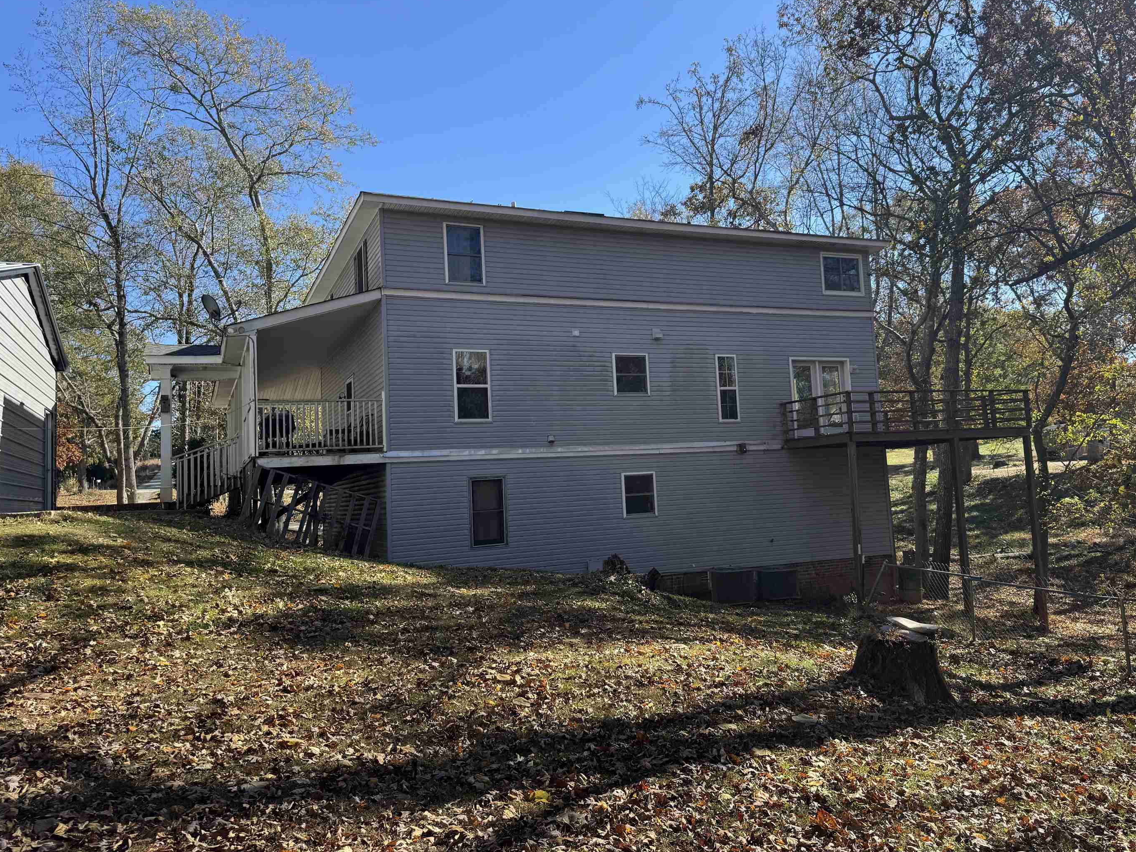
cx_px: 610
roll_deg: +2.6
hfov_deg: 65.2
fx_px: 886
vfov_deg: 51.3
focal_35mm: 27
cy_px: 400
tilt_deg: +7.2
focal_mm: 6.76
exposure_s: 1/1637
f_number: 1.78
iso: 80
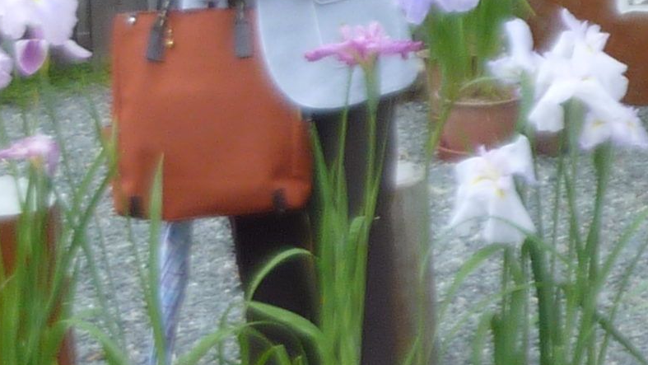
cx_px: 385
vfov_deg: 8.9
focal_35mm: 136
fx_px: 2337
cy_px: 44
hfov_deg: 15.8
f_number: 3.3
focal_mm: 4.4
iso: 80
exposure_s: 1/40
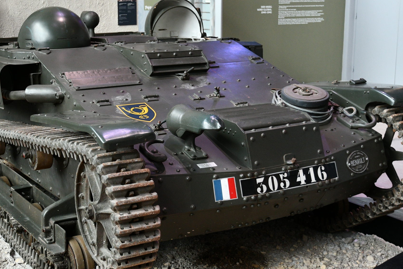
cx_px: 166
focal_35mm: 47
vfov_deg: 28.6
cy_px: 133
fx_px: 526
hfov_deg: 41.8
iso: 800
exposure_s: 1/40
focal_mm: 22
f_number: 3.2
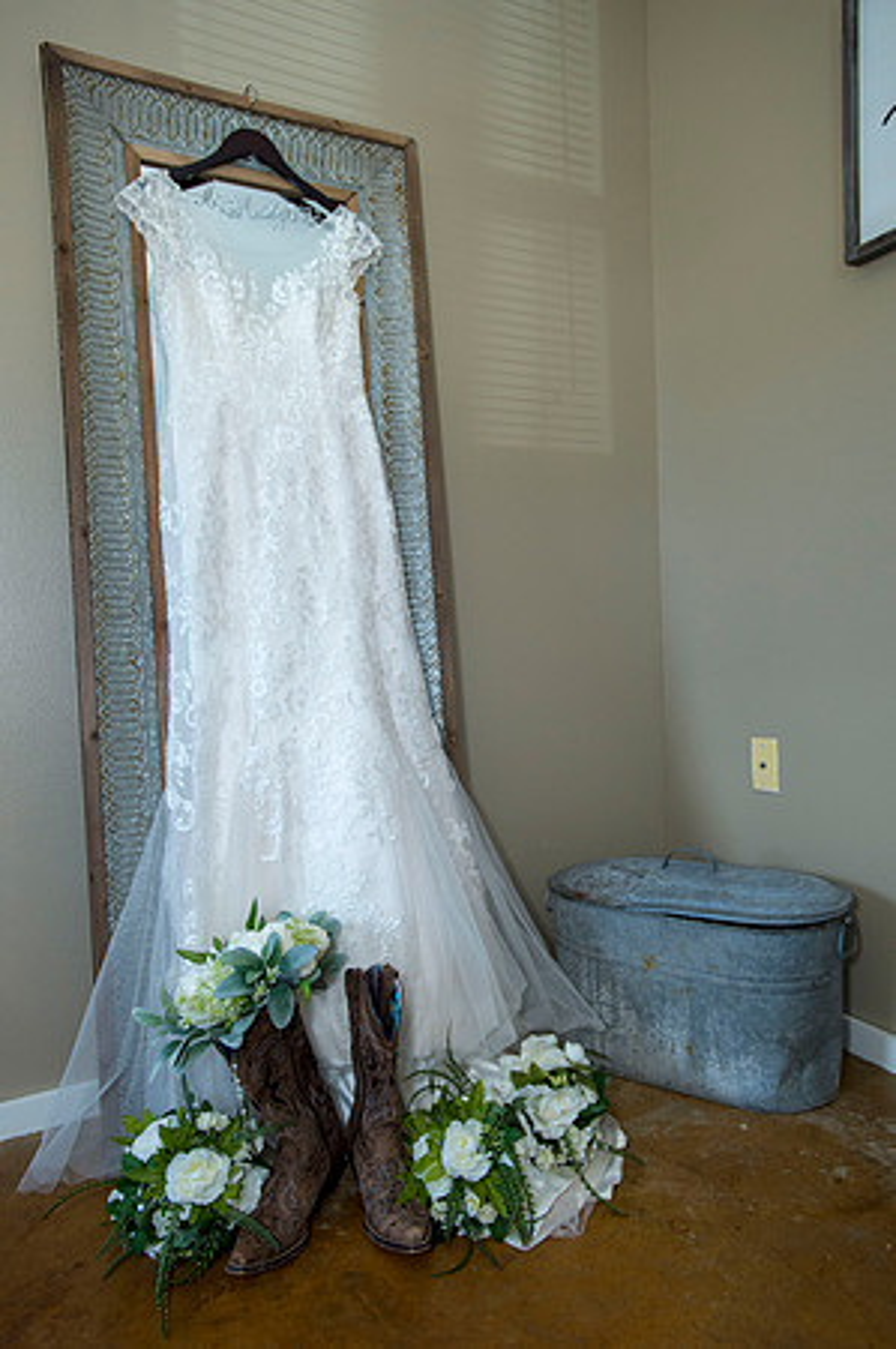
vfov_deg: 73.8
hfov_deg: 53.0
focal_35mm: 24
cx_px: 448
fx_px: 898
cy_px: 674
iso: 1250
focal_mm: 24
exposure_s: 1/320
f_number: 4
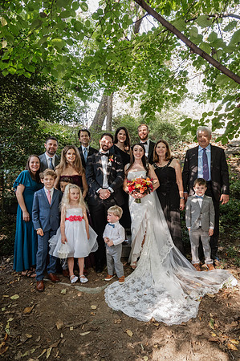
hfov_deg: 53.0
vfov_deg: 73.8
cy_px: 180
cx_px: 120
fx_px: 241
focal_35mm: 24
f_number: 9
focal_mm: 24
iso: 2500
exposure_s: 1/80
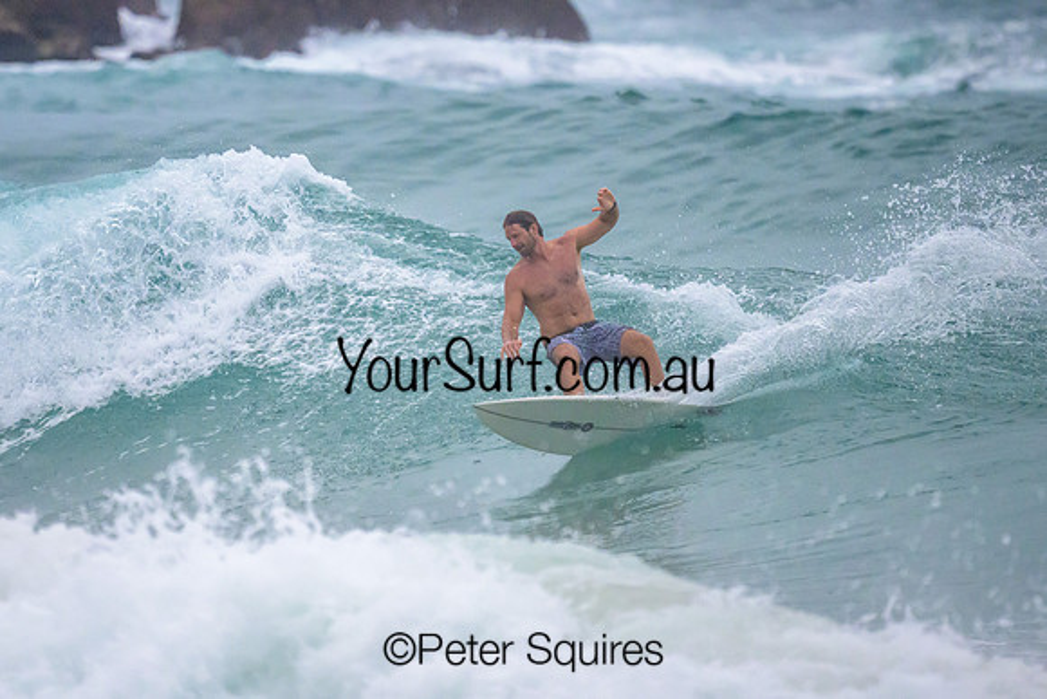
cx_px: 470
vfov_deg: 1.3
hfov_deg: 1.9
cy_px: 255
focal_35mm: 1100
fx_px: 31998
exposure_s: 1/2000
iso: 3200
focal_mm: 800
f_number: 6.3
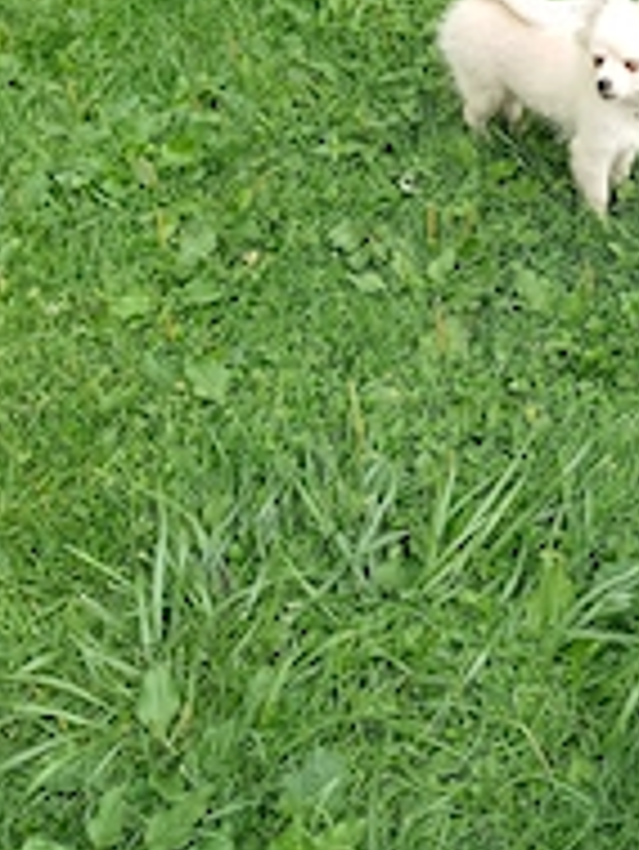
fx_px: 1303
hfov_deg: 27.0
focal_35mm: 53
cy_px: 144
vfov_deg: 34.8
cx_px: 518
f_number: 1.8
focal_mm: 4.65
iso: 50
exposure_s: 1/101
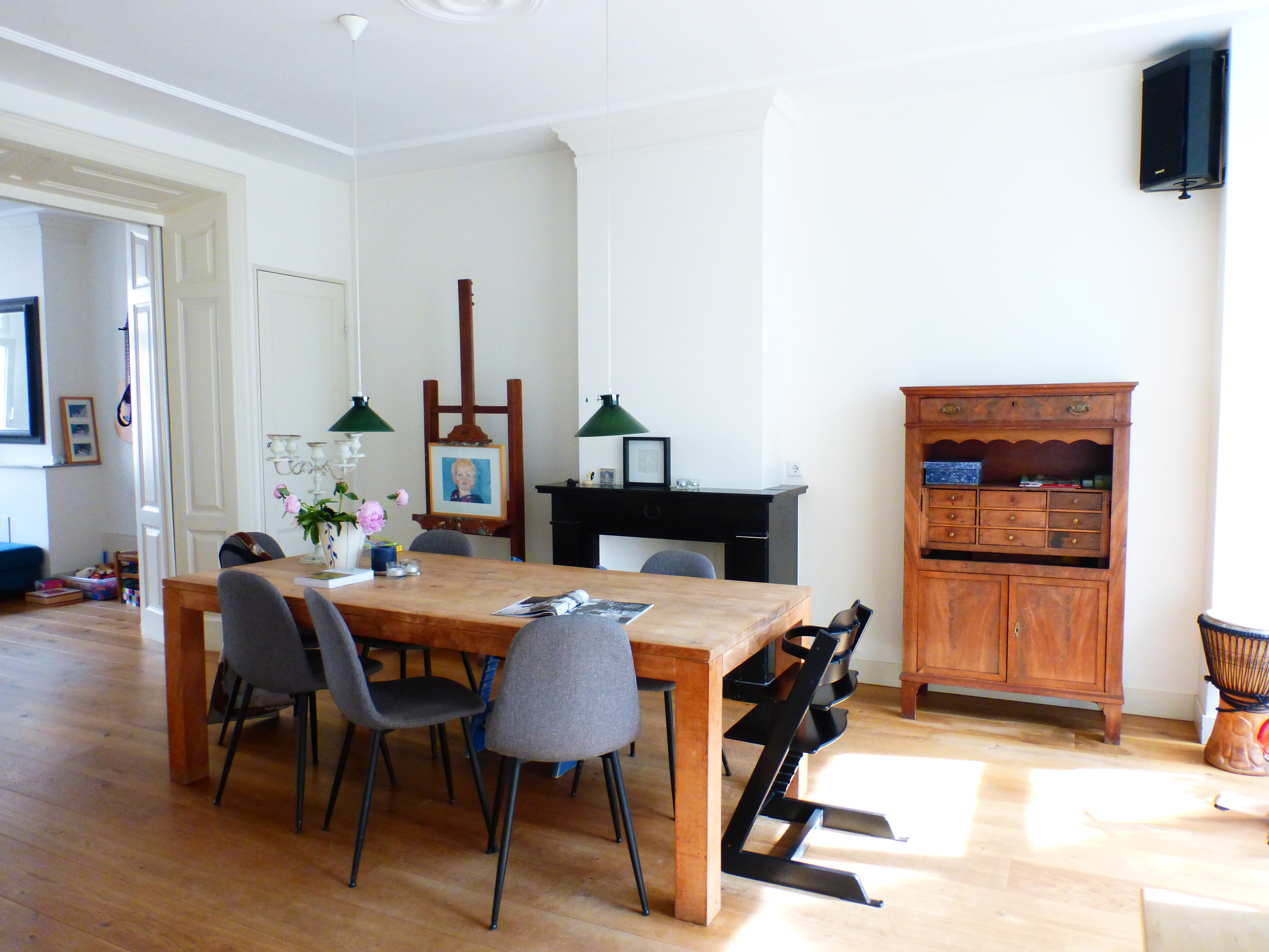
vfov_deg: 56.8
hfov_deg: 71.6
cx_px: 634
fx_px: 880
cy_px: 476
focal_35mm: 24
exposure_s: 1/60
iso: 320
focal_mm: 4.3
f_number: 3.3
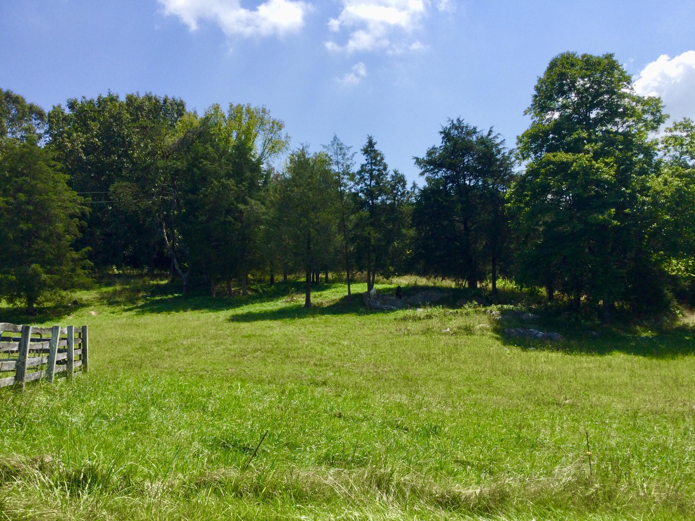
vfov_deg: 45.4
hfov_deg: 58.4
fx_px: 622
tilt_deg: +5.5
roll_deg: +3.8
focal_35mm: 31
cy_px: 260
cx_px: 348
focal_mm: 3.3
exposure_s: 1/1456
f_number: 2.4
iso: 25
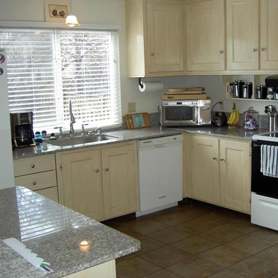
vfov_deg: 36.1
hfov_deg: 35.9
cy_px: 140
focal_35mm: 47
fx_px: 427
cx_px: 169
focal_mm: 8
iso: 100
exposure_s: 1/59.5
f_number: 2.8
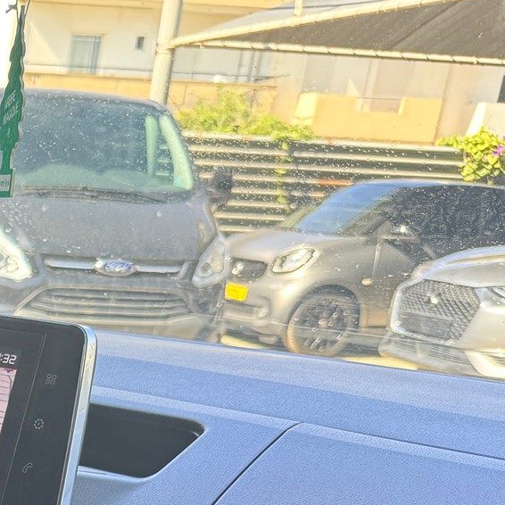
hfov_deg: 19.9
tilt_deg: -20.5
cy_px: 623
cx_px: -300
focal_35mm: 72
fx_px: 1188
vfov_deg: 22.0
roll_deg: -2.3
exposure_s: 1/242
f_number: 1.78
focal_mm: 6.76
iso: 125
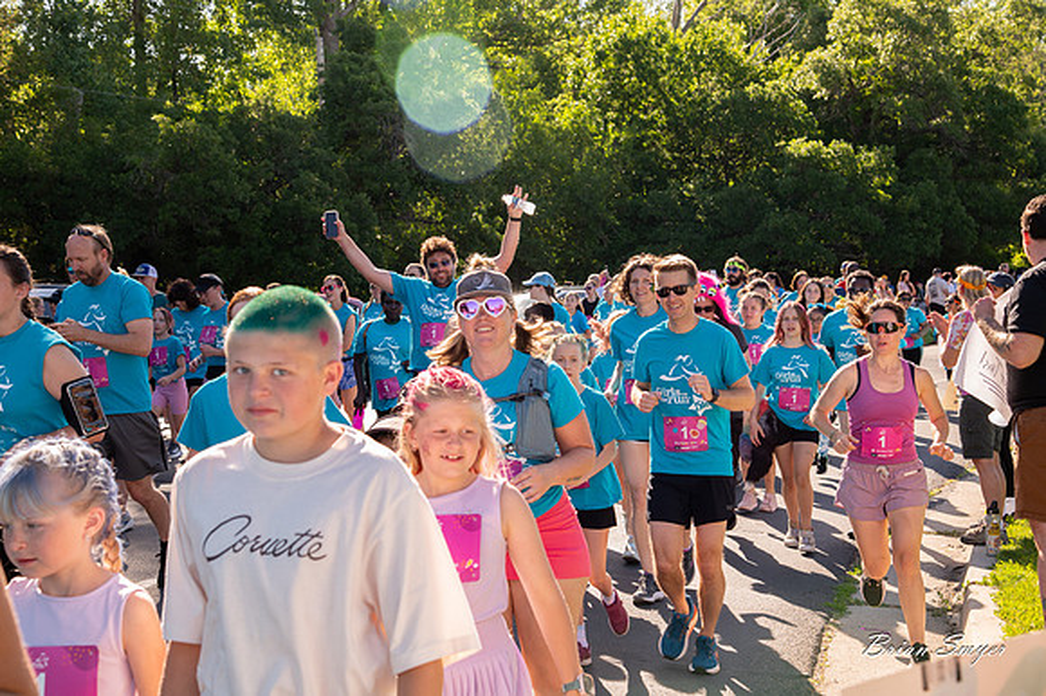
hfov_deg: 33.9
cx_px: 523
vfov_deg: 22.9
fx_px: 1718
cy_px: 348
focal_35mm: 59
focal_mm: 58
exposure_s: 1/500
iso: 800
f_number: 8
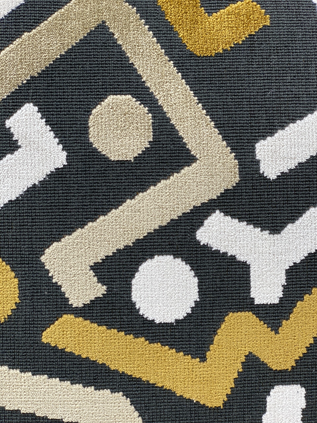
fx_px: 635
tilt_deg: -21.9
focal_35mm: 52
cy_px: 212
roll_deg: -0.8
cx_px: 158
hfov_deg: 28.0
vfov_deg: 36.8
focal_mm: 6
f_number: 2
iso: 25
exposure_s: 1/122
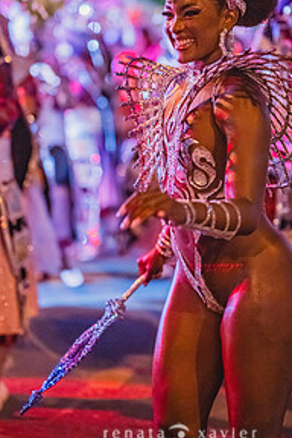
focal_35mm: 78
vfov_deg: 25.7
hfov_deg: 17.5
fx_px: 949
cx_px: 178
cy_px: 119
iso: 3200
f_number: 1.2
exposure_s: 1/250
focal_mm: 50
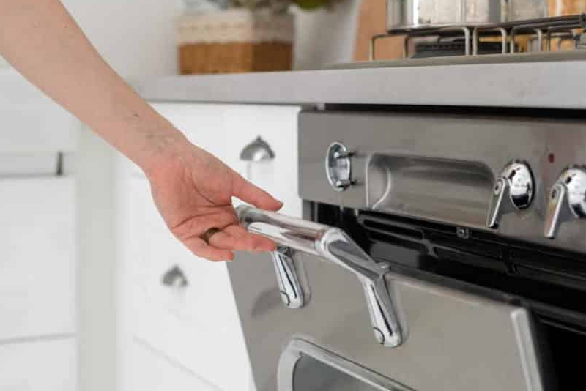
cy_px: 184
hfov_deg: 31.4
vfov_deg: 21.3
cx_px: 303
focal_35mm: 64
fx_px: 1042
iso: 400
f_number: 3.2
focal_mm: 50
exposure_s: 1/50
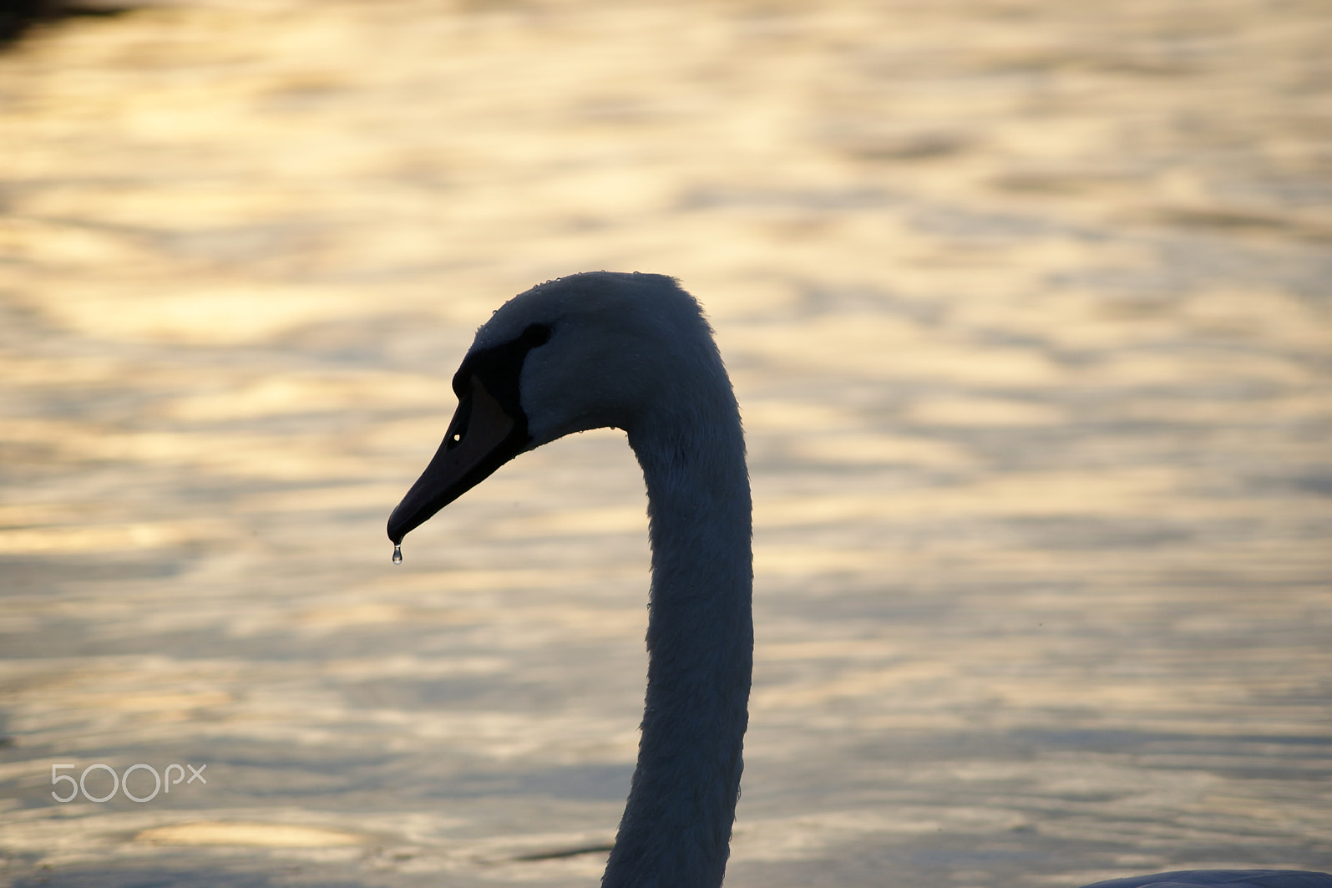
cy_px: 446
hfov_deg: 9.1
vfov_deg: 6.1
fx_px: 8361
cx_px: 667
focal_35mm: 226
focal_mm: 150
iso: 100
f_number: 4.5
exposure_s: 1/250
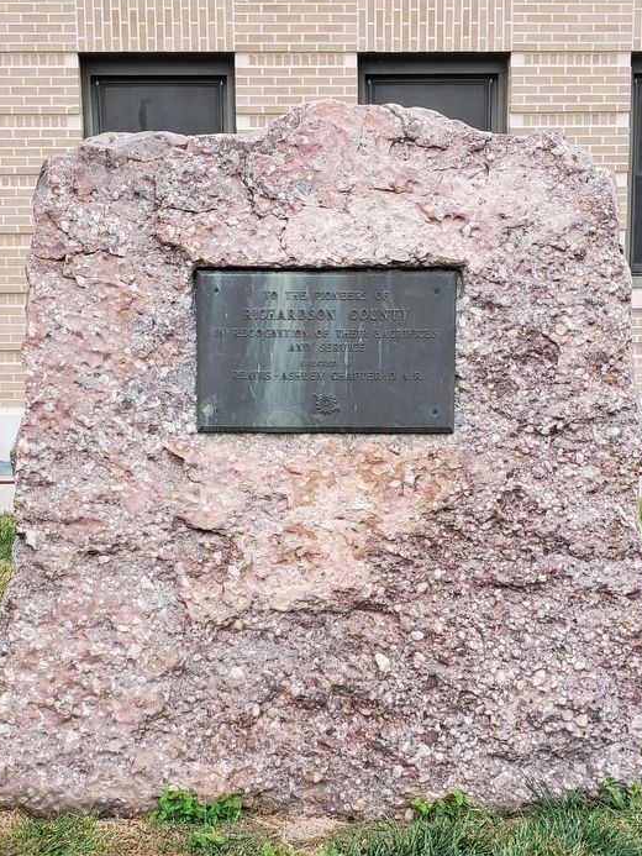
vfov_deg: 59.9
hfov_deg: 46.8
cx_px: 311
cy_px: 462
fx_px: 742
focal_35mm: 30
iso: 64
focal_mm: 4.3
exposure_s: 1/120
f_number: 2.4
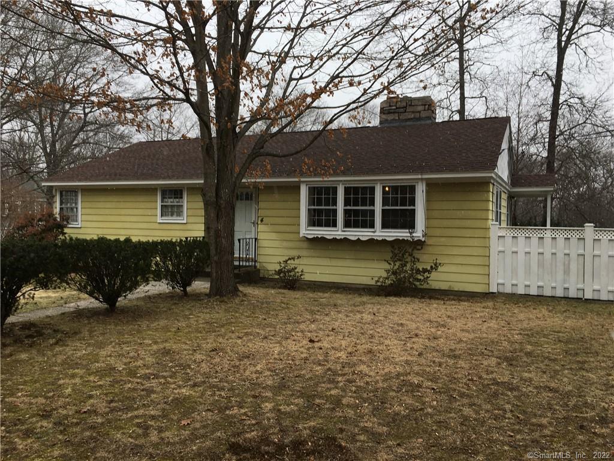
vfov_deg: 48.2
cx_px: 307
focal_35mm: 29
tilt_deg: -0.9
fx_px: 514
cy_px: 230
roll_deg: -2.0
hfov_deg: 61.7
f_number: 2.2
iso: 25
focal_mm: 4.15
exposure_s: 1/219
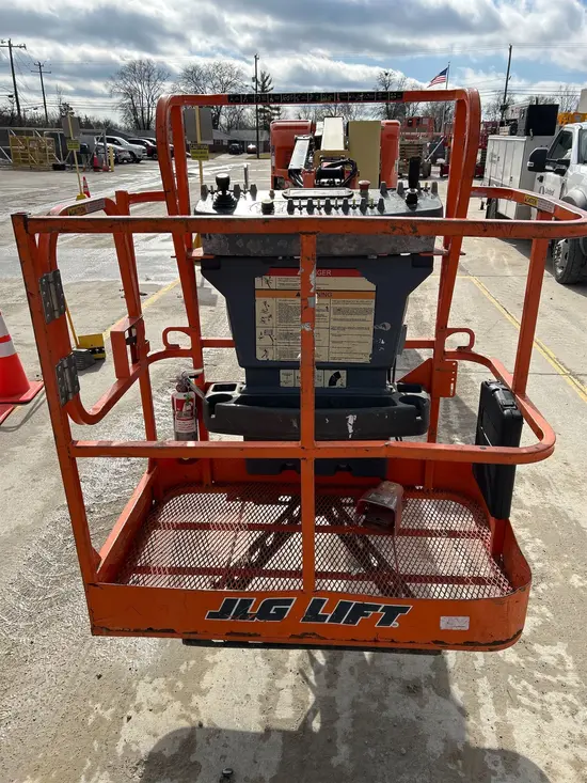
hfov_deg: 53.1
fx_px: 588
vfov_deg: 67.3
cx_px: 294
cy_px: 392
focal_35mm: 26
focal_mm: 5.7
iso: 50
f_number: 1.5
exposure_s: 1/4831
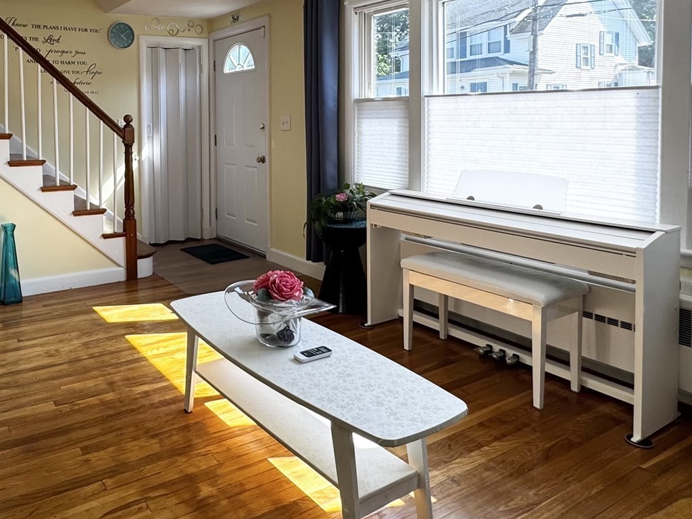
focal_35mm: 28
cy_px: 143
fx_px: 560
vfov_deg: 48.2
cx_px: 195
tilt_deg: -2.9
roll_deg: +1.0
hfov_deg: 60.8
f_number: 2.2
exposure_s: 1/187
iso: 40
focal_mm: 2.22
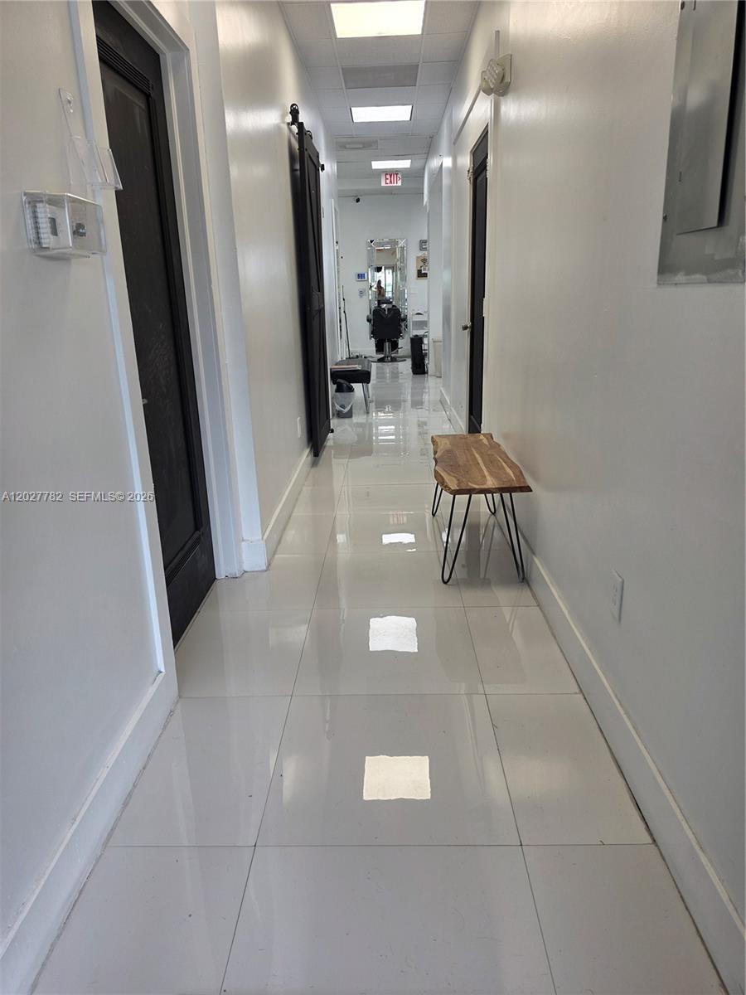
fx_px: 661
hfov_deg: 58.9
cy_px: 498
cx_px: 373
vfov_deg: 73.9
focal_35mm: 23
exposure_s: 1/120
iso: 25
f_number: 1.4
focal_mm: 6.5
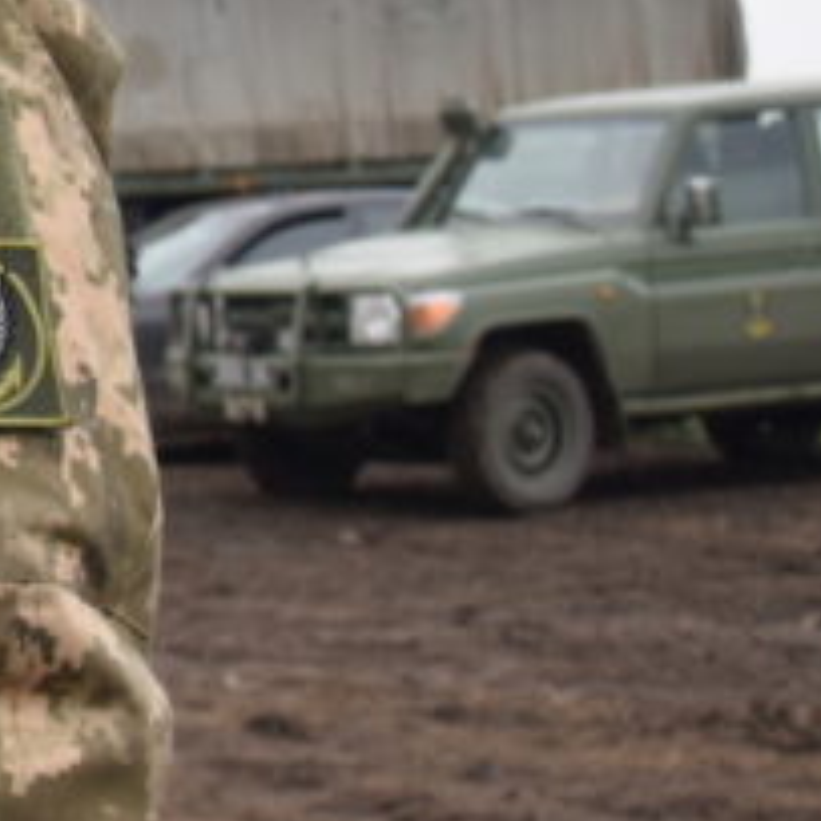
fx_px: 3783
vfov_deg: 12.3
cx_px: -918
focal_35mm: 141
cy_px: 111
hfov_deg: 11.0
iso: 400
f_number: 5
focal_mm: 22
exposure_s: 1/100
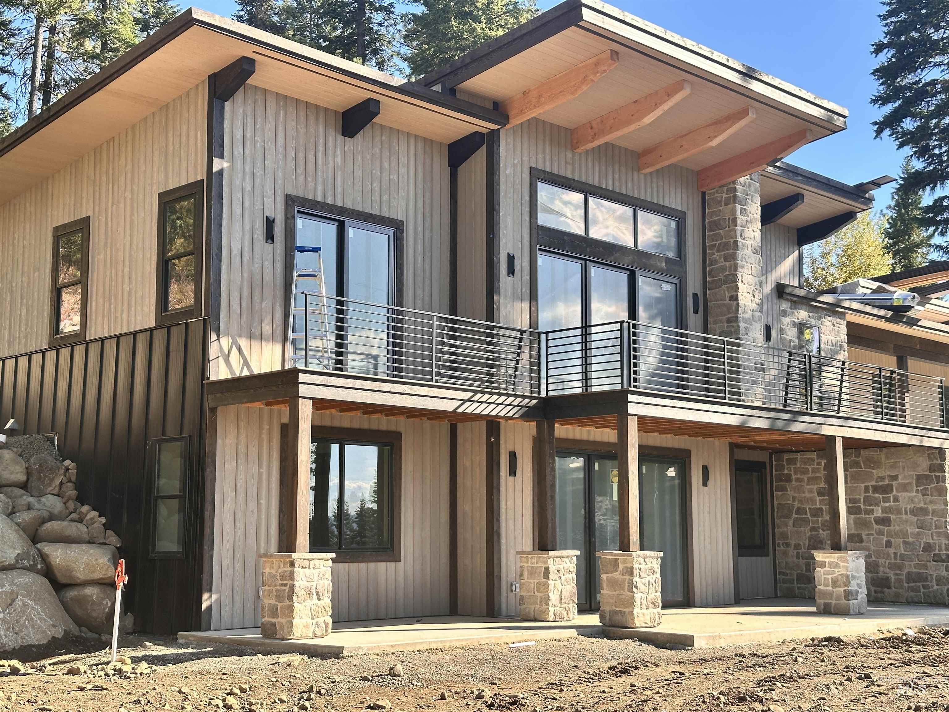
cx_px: 474
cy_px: 356
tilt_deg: +7.7
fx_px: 1316
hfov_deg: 39.7
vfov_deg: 30.3
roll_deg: -0.6
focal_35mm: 48
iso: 64
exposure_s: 1/850
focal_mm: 6.86
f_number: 1.78
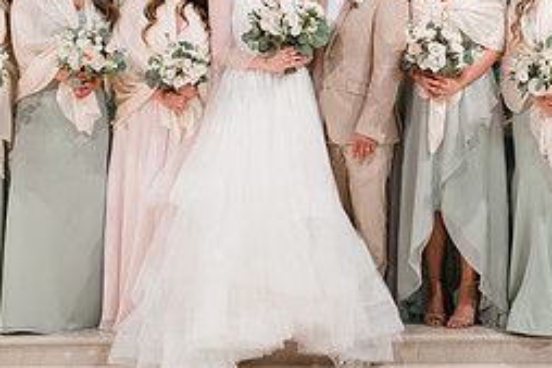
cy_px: 49
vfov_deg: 16.8
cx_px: 311
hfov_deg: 25.4
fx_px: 1226
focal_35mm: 80
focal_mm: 35
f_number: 3.2
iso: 1600
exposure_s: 1/200
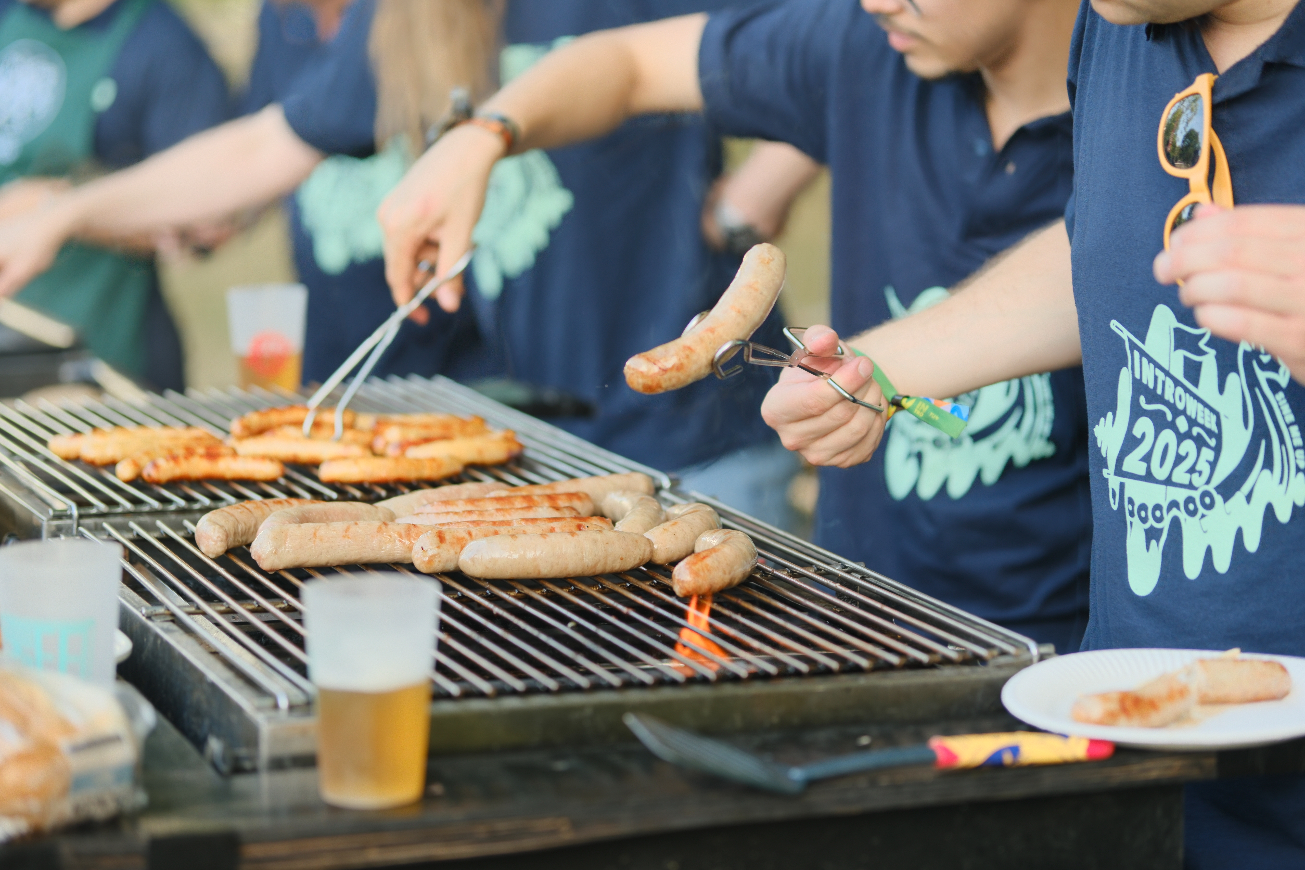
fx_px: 3045
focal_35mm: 84
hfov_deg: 24.2
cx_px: 652
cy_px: 435
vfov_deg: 16.3
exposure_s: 1/160
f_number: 1.4
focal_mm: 56
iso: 200
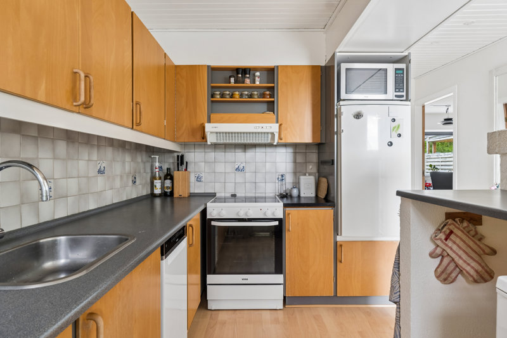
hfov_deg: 79.2
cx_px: 254
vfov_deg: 57.8
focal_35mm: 22
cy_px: 169
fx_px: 306
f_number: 8
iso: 200
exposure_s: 1/8
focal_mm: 14.5
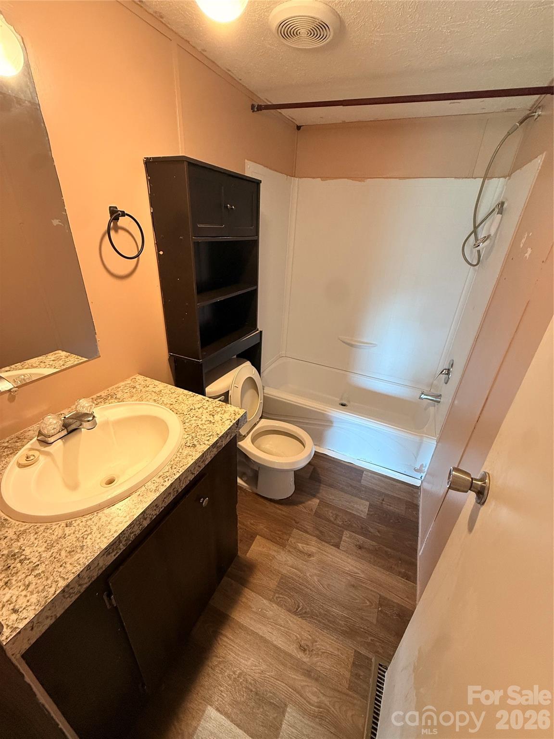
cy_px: 370
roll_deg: -4.1
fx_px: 299
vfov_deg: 102.1
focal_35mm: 14
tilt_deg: -26.1
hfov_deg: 85.7
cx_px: 277
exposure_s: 1/60
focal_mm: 2.22
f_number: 2.2
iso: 400
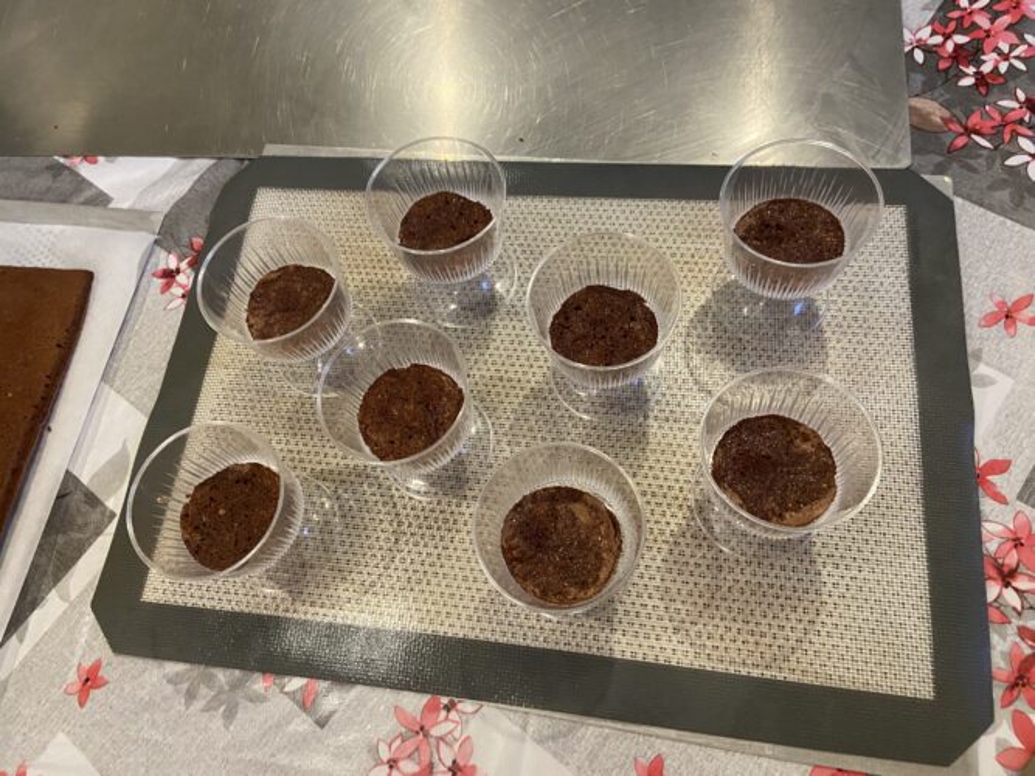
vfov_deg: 53.0
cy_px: 388
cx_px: 518
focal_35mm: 26
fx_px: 777
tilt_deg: -67.6
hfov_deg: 67.3
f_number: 1.8
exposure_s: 1/50
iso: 500
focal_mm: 4.25
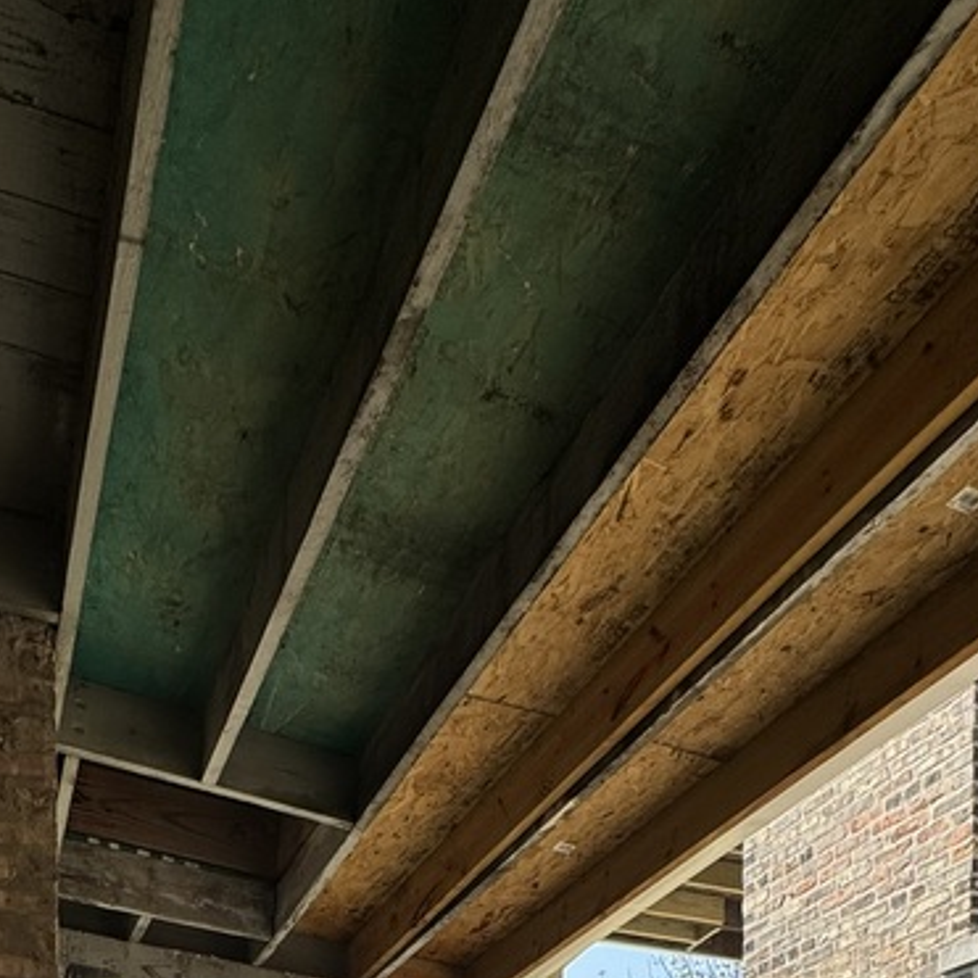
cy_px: 1402
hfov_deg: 45.2
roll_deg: +0.2
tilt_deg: -1.9
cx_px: 308
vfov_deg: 30.4
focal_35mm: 36
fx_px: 1151
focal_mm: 2.22
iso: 50
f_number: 2.2
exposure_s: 1/479
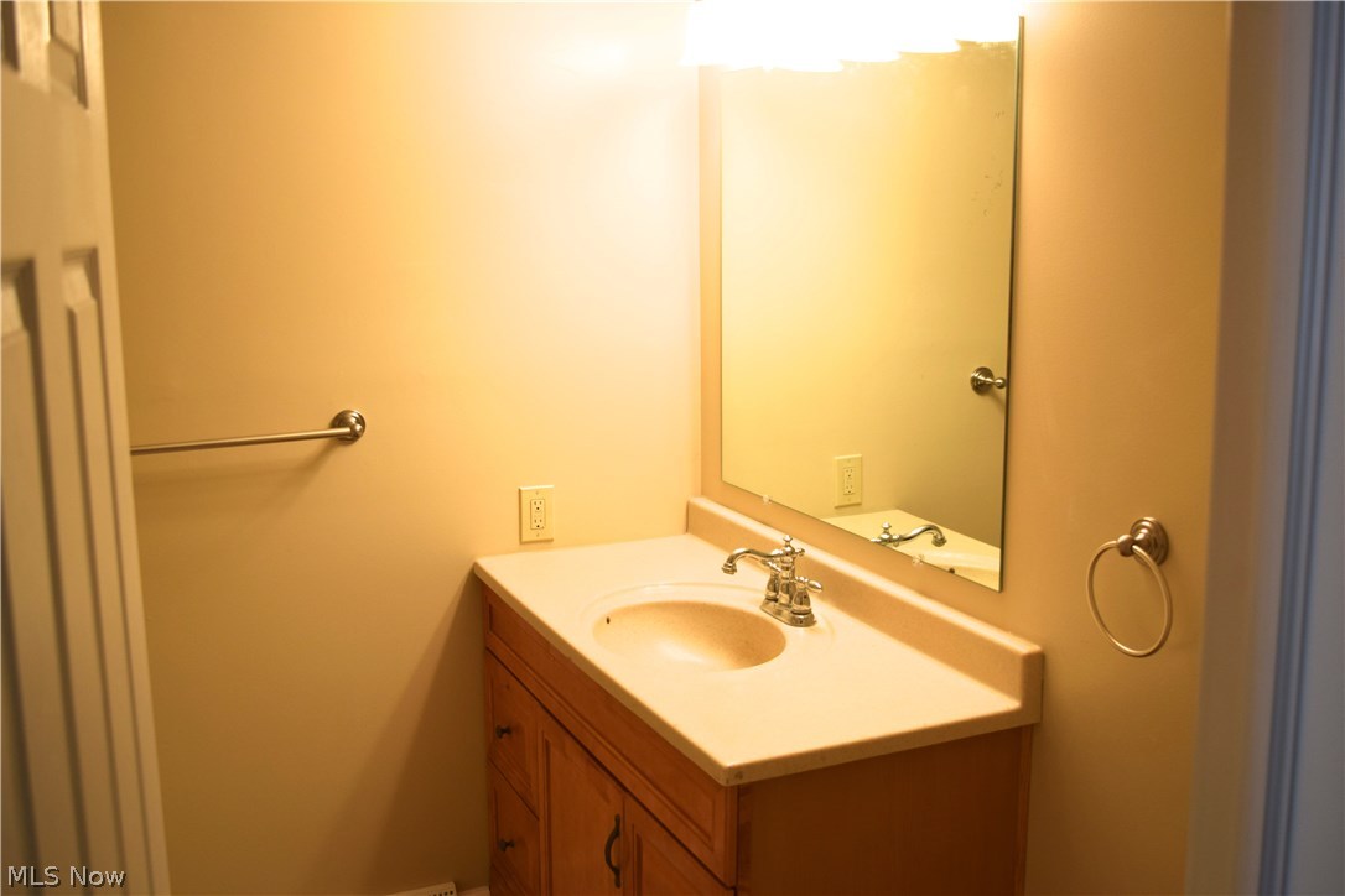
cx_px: 672
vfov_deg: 36.9
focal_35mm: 36
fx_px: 1345
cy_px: 448
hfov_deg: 53.1
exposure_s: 1/80
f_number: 4.5
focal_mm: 24
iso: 400
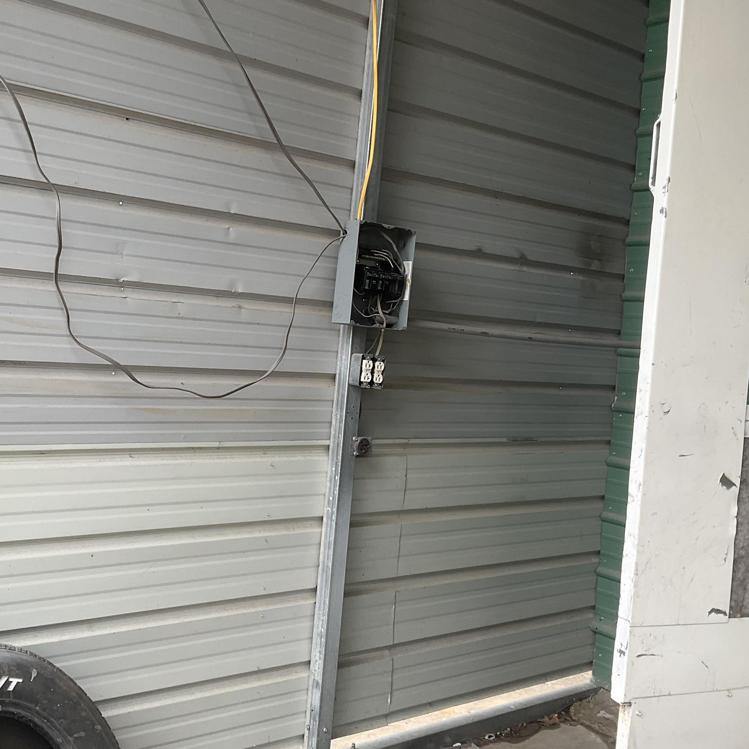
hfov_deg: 43.7
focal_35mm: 38
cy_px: 335
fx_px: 930
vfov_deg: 43.8
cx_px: 305
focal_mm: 3
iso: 32
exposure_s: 1/122
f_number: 1.8
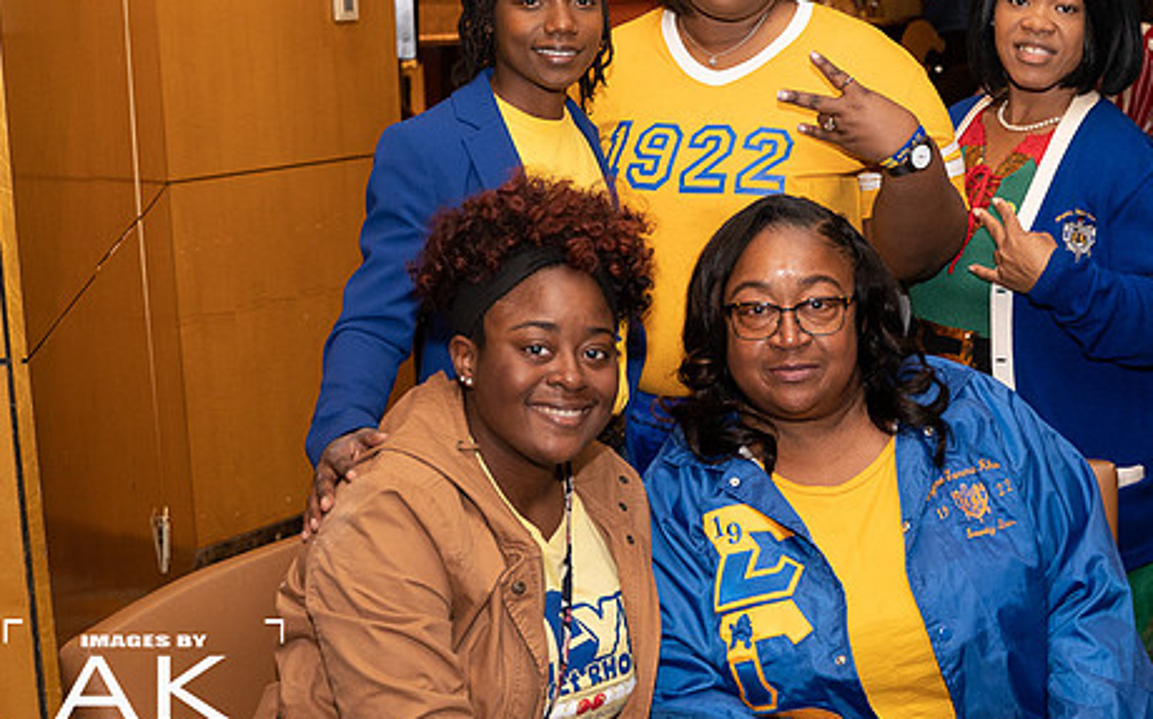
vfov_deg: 23.9
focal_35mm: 54
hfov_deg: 37.3
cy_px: 274
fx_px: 1696
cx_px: 722
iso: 1600
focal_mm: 28
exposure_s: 1/100
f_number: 3.5
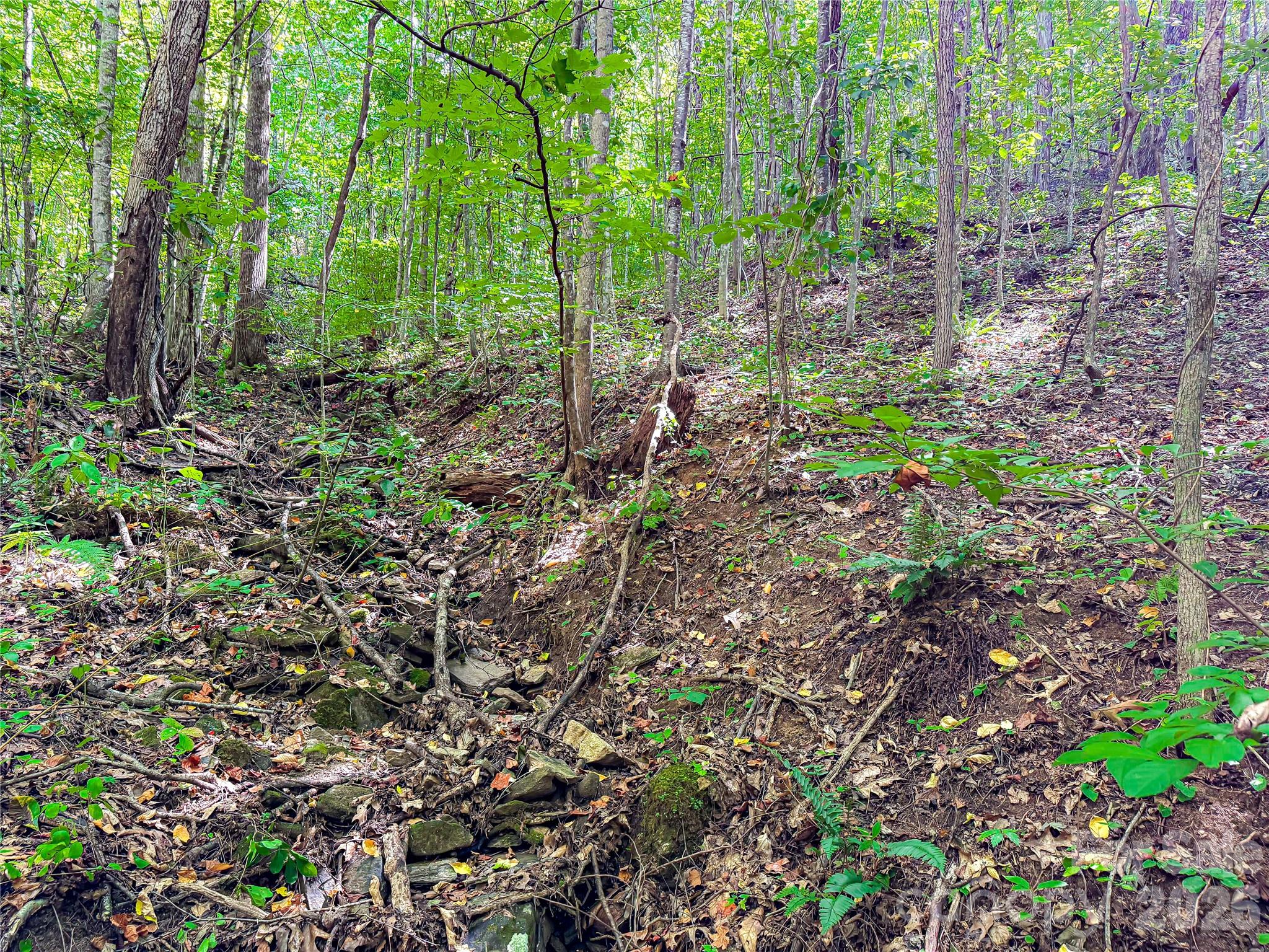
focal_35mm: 24
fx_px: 880
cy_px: 476
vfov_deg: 56.8
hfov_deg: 71.6
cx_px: 634
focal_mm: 6.76
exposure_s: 1/120
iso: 200
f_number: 1.8
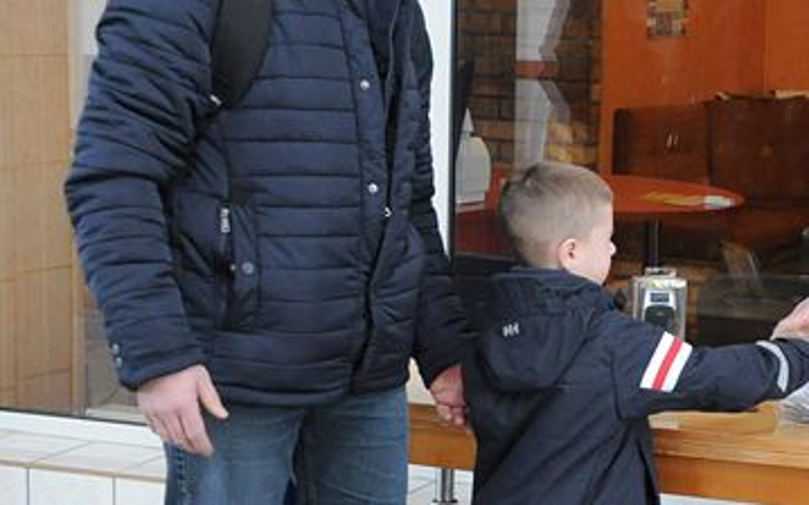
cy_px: 348
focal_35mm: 94
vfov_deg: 13.9
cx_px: 793
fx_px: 2072
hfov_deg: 21.4
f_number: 4.5
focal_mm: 26
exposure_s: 1/80
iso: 2000
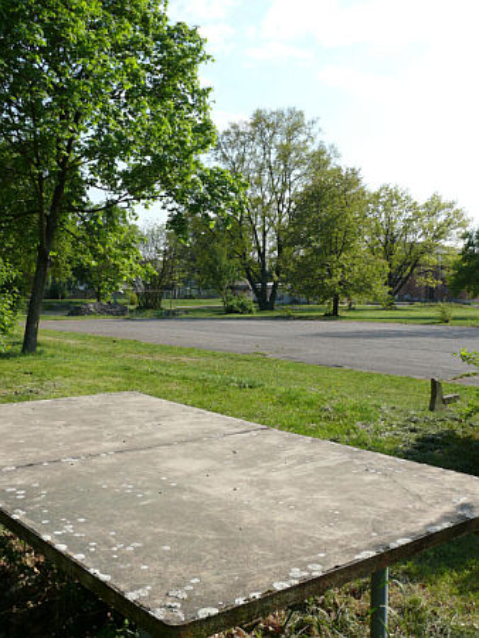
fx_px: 645
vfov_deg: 52.6
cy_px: 319
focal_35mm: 35
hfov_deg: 40.7
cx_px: 240
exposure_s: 1/320
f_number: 5.6
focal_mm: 7.4
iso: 100
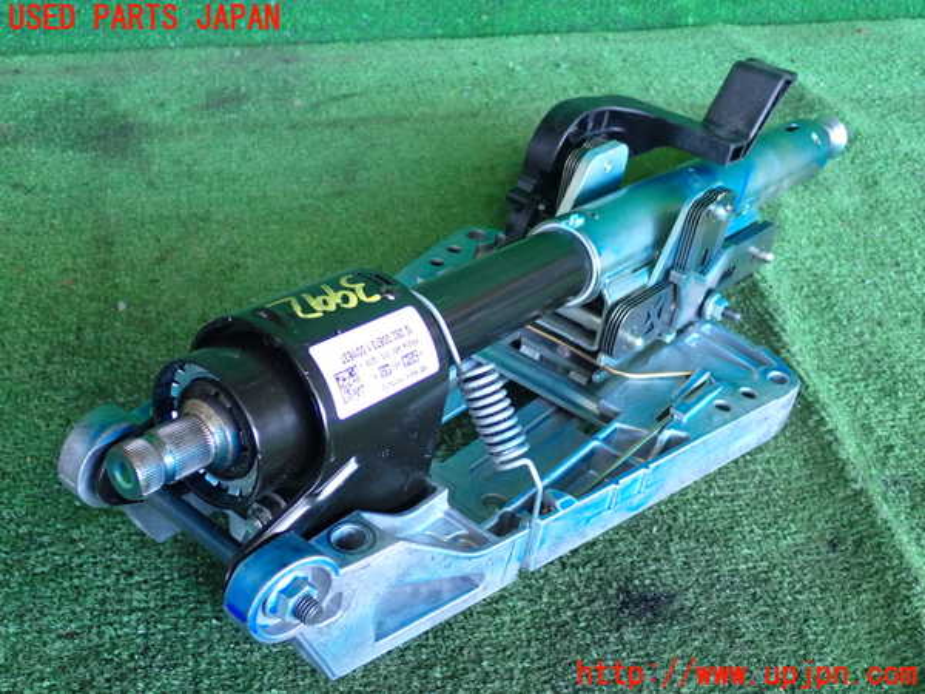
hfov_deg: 49.0
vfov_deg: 37.7
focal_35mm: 38
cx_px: 462
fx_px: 1015
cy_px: 347
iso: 800
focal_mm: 6.83
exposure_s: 1/125
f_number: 2.7
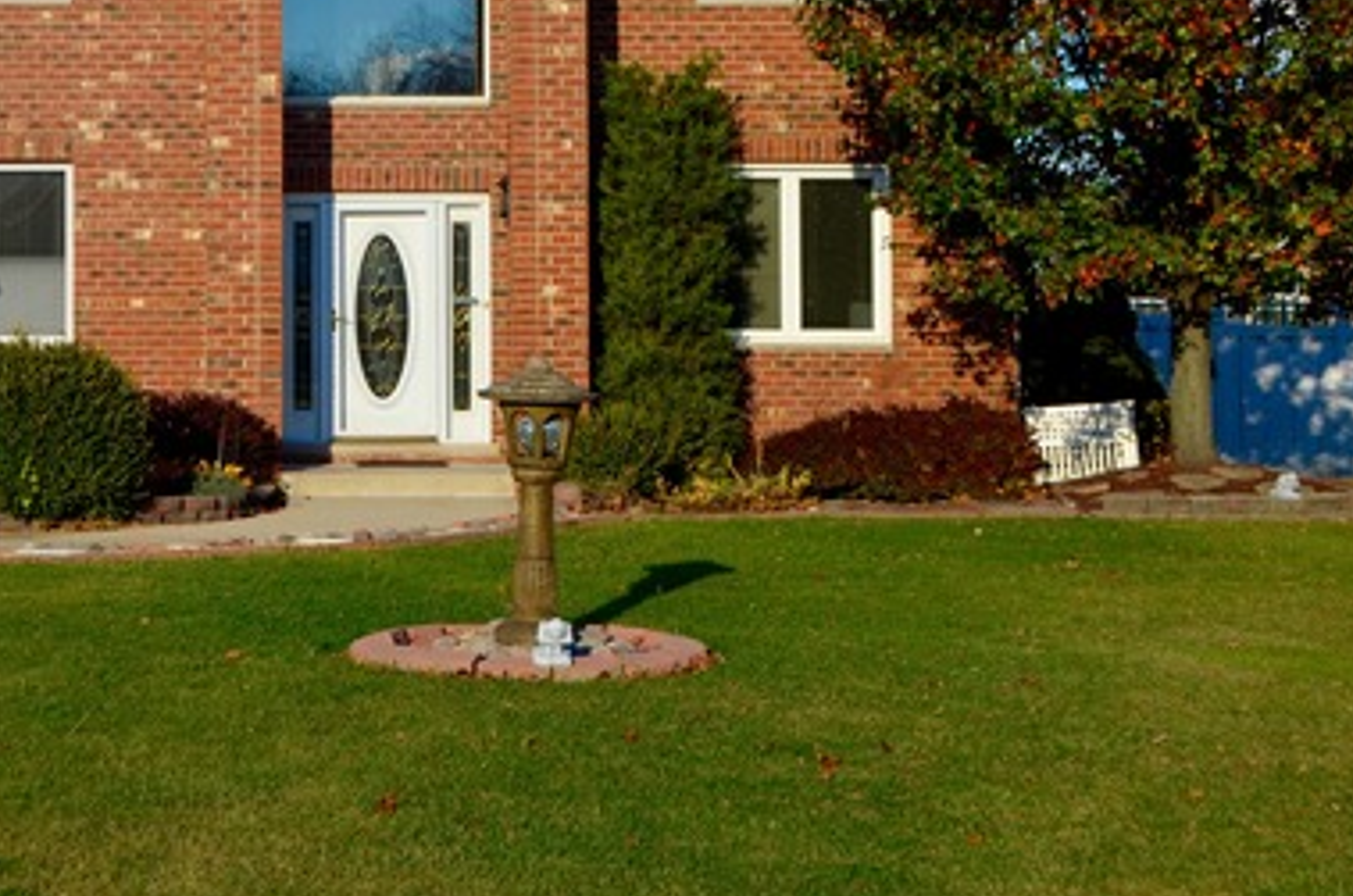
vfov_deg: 18.9
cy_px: 186
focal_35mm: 71
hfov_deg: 27.8
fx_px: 2663
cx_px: 225
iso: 160
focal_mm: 28
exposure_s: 1/500
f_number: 8
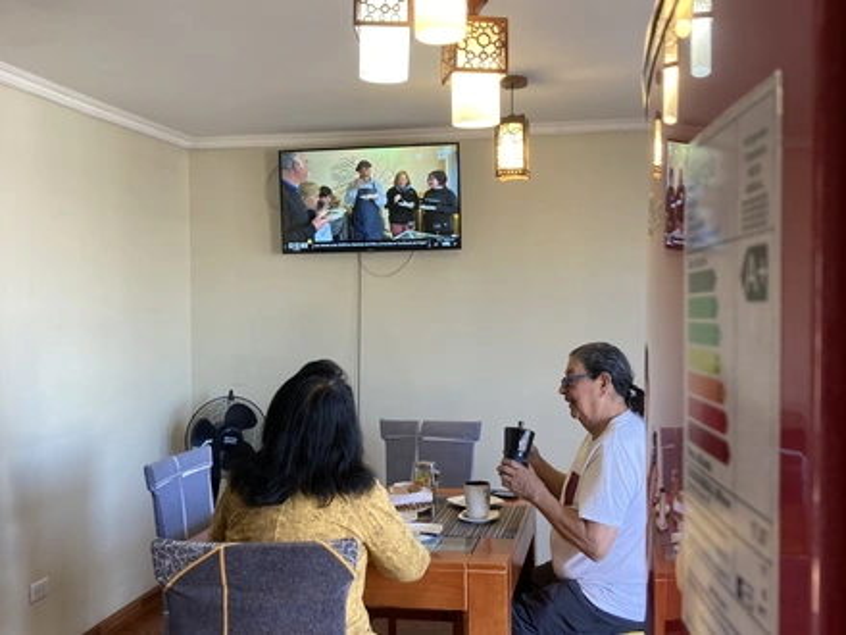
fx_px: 684
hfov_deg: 63.4
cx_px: 423
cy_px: 318
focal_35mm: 28
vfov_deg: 49.7
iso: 64
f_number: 1.8
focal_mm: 3.99
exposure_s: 1/50
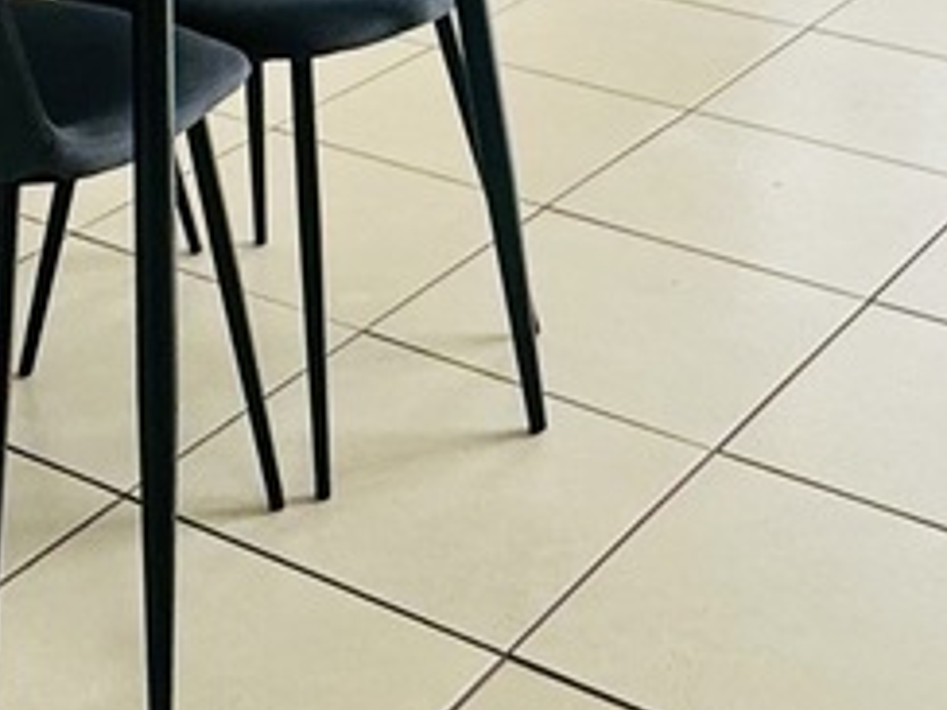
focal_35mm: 86
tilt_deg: +1.0
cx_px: 229
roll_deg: +0.2
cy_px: -774
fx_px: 2353
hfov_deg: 22.5
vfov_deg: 14.0
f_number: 2.2
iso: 40
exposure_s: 1/102
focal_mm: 2.22
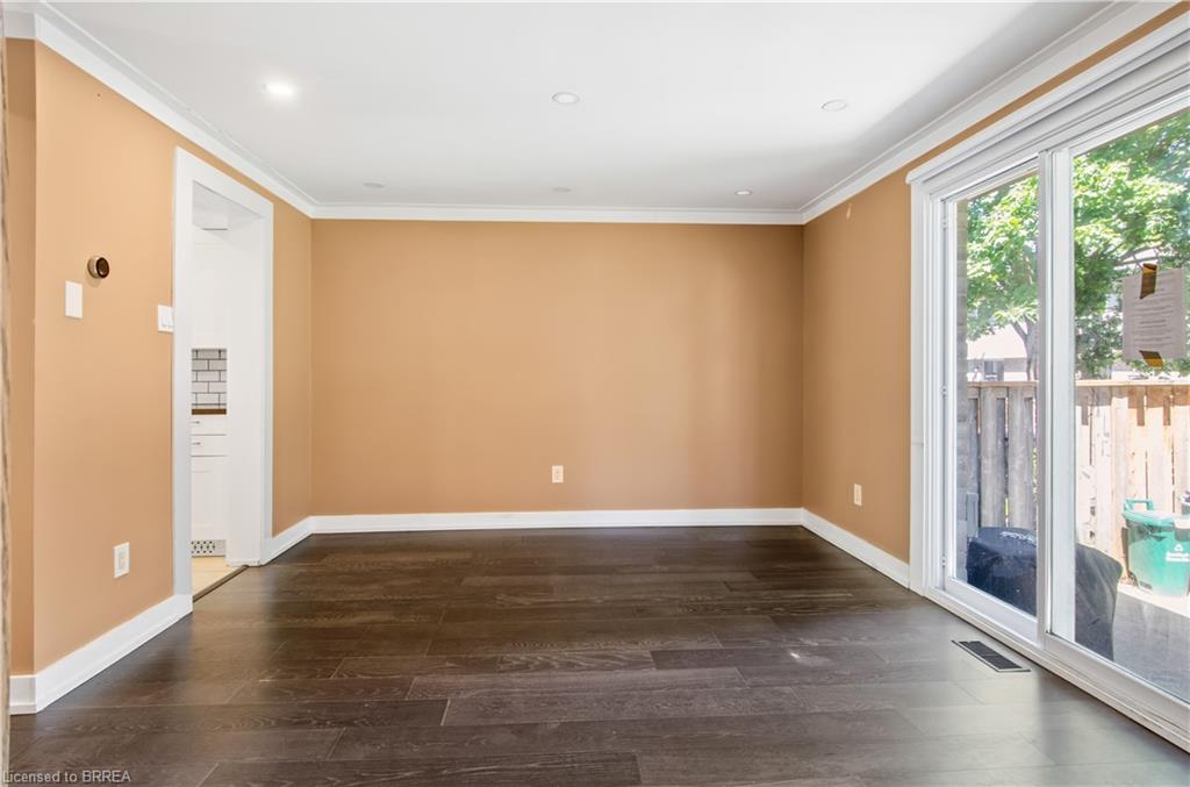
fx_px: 593
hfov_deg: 90.2
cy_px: 394
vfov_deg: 67.1
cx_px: 595
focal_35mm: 18
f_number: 9
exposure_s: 1/1.25
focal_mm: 12
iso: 250
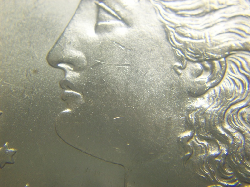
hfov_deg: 35.5
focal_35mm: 54
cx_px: 125
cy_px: 94
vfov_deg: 27.0
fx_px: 390
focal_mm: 9
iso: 80
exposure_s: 1/50.6
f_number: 3.4
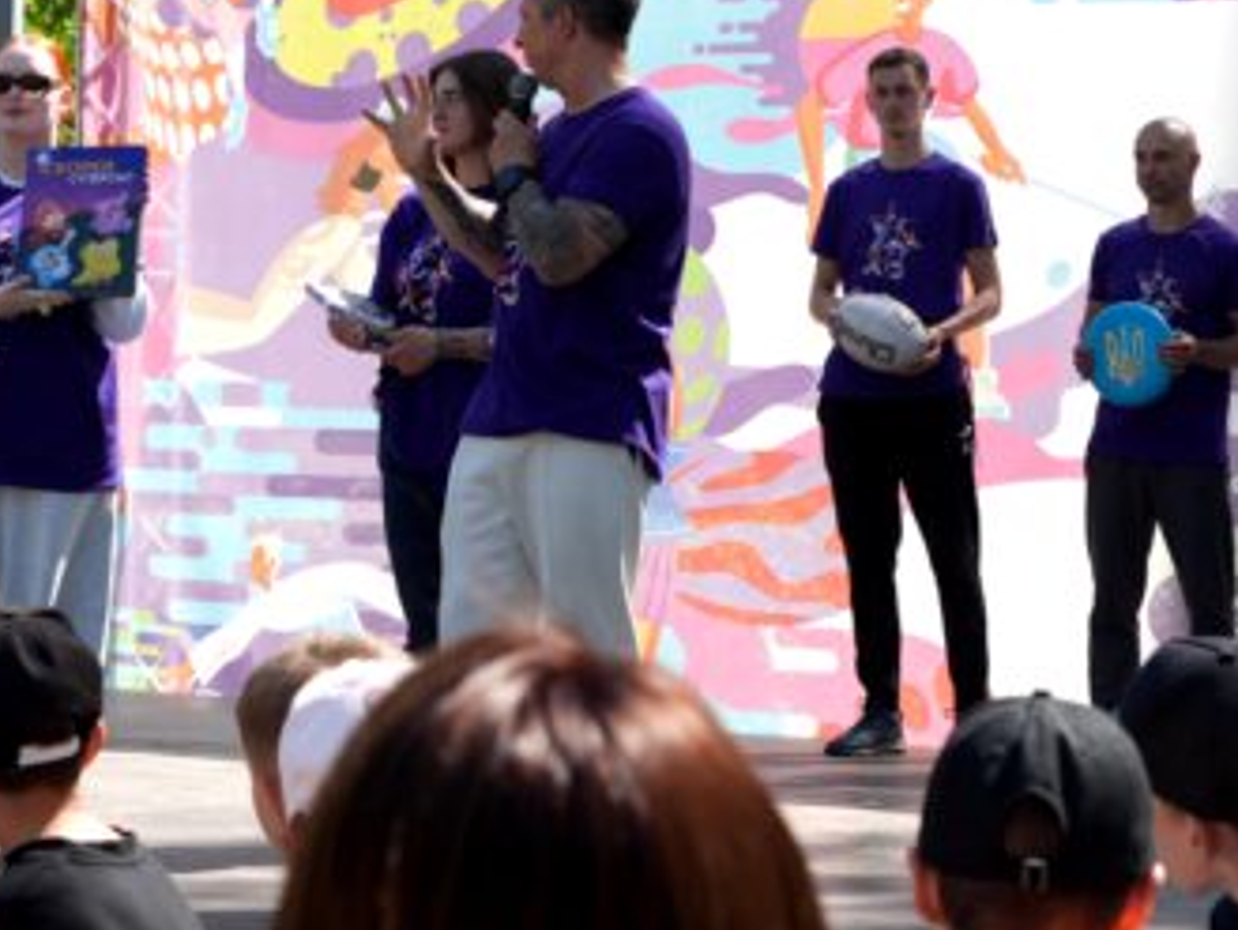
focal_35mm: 122
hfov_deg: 16.1
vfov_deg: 12.1
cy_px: 335
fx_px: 4365
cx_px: 357
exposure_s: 1/200
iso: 100
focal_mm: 40
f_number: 5.6
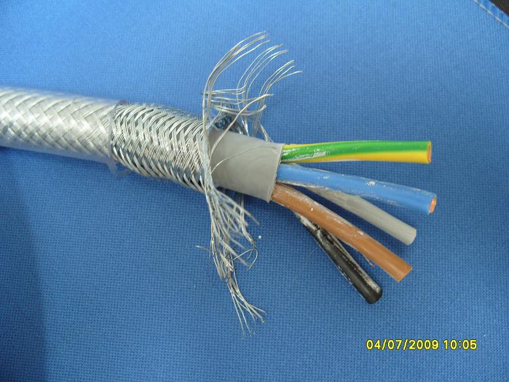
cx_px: 254
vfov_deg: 40.7
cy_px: 191
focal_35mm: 35
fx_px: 515
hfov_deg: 52.6
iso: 200
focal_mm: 7.8
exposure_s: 1/30
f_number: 2.8
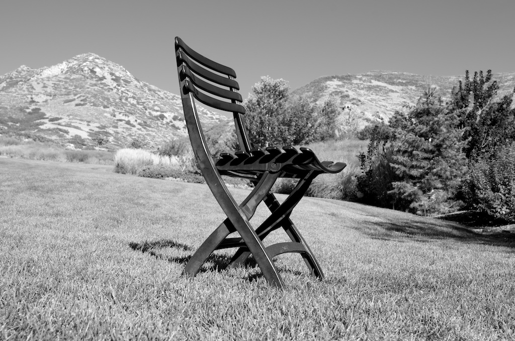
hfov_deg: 53.2
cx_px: 258
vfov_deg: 36.7
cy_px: 170
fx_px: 514
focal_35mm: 36
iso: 200
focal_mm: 24
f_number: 7.1
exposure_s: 1/200
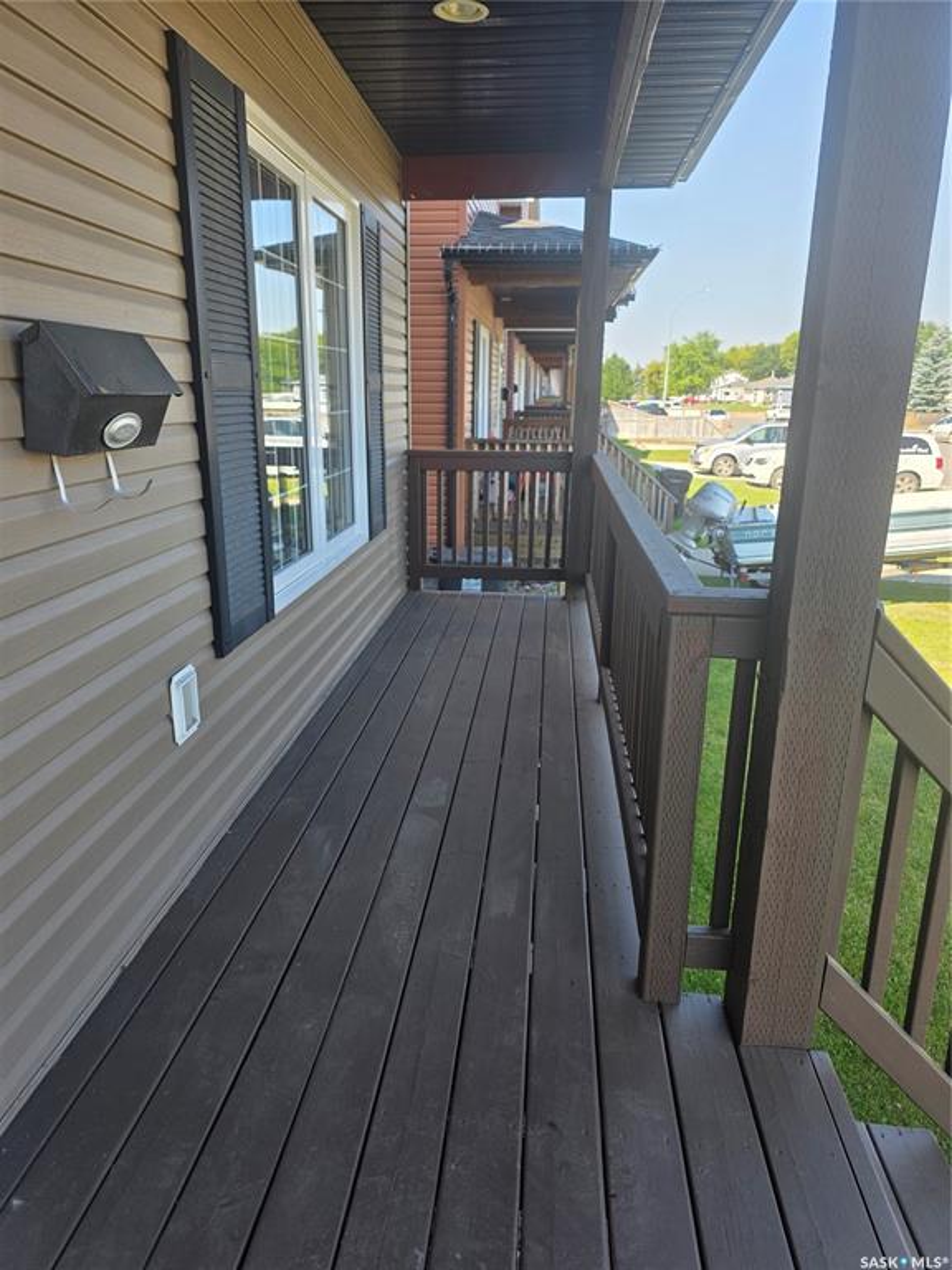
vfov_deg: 73.9
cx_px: 476
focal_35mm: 23
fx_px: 843
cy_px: 635
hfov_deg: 58.9
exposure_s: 1/1874
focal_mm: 6.3
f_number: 1.7
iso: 80
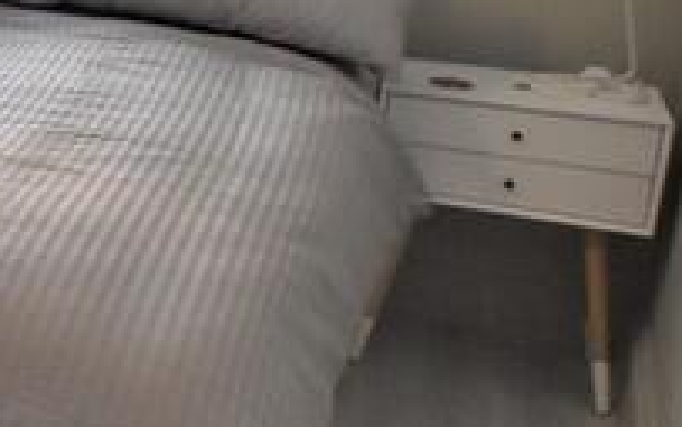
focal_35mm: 77
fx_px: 1432
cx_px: -732
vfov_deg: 16.5
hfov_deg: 17.6
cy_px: -18
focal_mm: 10
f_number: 3.5
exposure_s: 1/125
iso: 1600
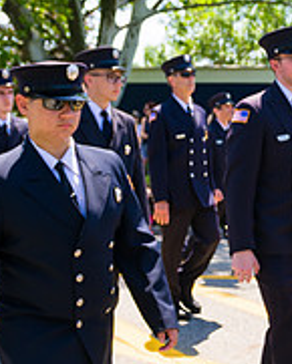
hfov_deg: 20.2
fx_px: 777
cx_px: 330
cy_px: 174
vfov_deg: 26.4
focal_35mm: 72
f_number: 5
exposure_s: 1/1250
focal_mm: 24
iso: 200
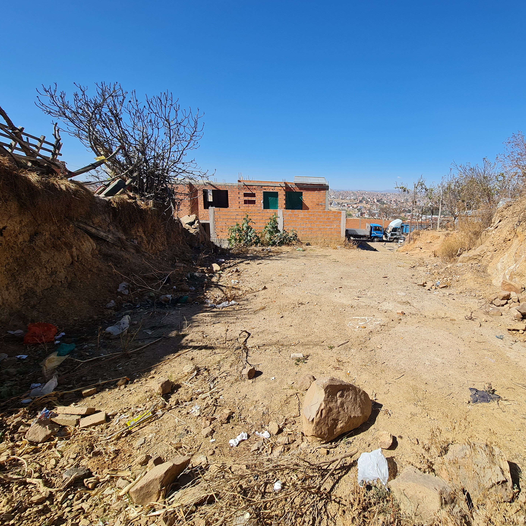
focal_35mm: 16
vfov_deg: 87.4
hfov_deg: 85.4
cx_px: 335
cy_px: 256
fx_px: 275
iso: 64
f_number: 2.2
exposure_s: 1/1796
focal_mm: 2.2
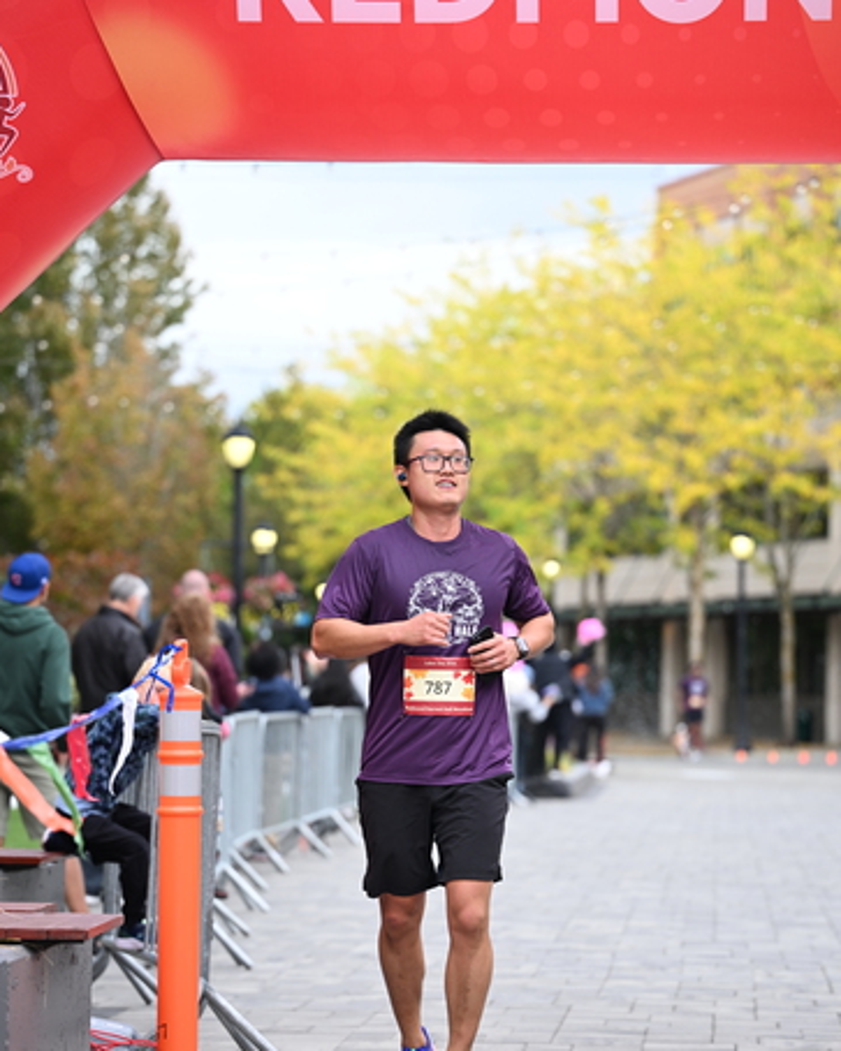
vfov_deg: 16.6
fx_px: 3610
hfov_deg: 13.3
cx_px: 418
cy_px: 632
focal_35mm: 116
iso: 640
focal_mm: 102
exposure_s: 1/1600
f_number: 2.8
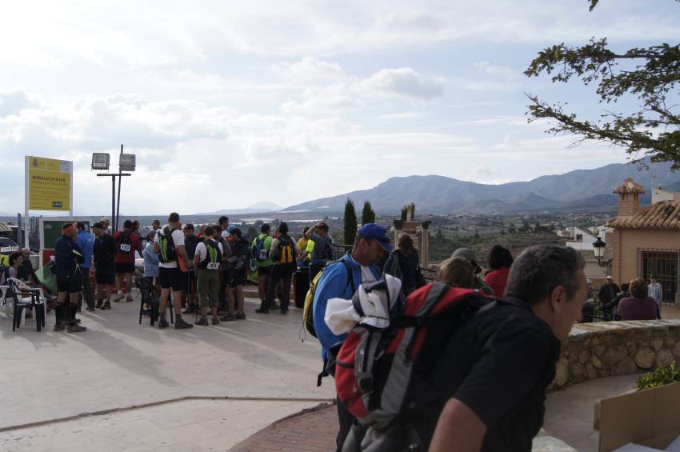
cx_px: 340
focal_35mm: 33
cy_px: 226
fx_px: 623
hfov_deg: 57.3
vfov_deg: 39.9
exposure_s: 1/1250
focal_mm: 22
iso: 200
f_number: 5
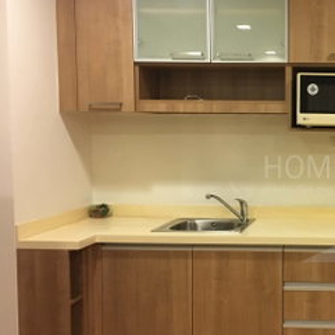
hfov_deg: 31.1
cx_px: 329
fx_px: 558
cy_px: 172
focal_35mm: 51
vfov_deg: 33.4
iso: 200
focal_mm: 4.15
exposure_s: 1/17
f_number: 2.2
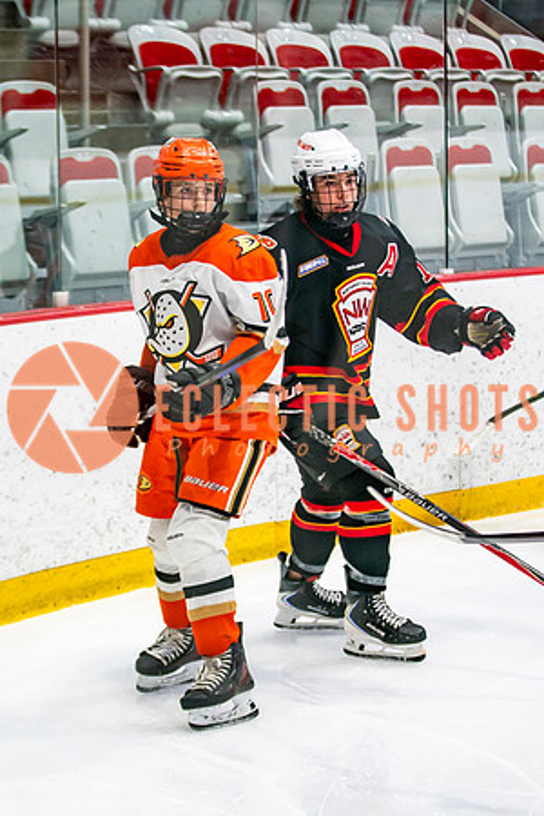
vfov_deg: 16.8
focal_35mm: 122
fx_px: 2767
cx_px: 180
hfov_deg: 11.2
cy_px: 469
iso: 1250
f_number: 2.8
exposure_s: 1/640
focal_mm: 70
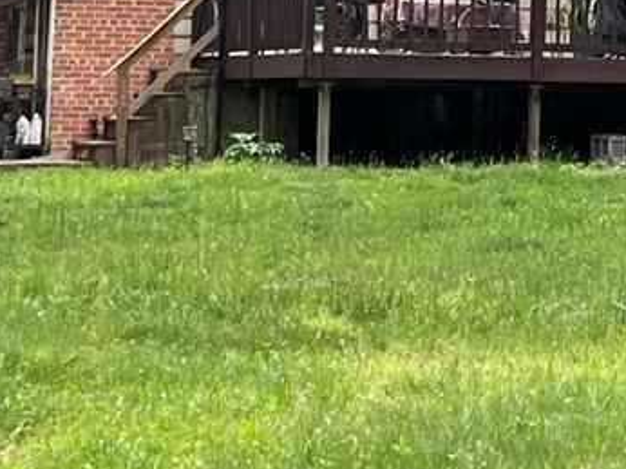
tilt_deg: +4.6
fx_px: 2783
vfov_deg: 9.5
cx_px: 805
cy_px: -139
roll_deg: -1.1
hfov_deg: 12.5
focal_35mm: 154
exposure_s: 1/197
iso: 40
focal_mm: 5.7
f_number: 1.5
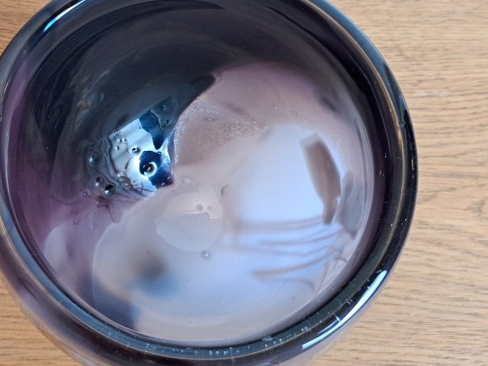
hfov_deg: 43.4
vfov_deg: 33.6
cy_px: 173
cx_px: 173
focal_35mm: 43
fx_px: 606
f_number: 1.8
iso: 250
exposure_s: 1/50
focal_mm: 5.23
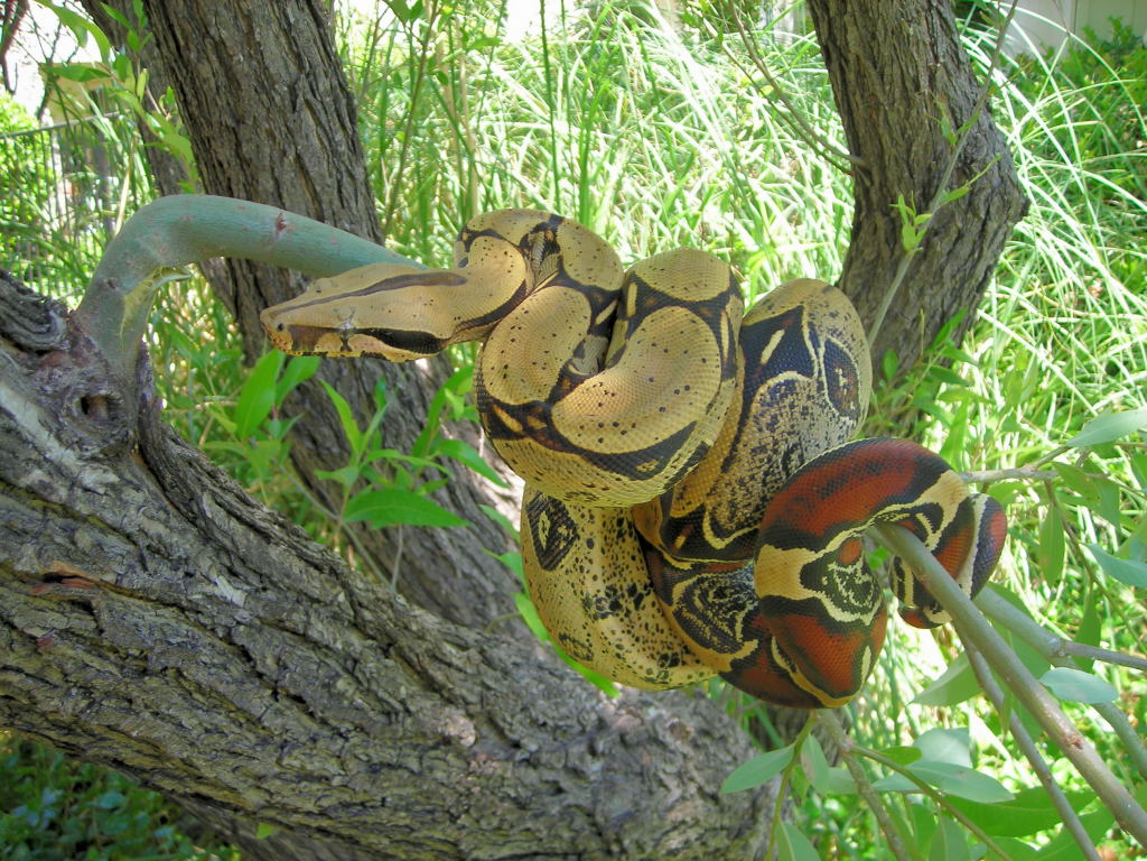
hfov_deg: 45.8
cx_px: 574
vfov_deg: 35.1
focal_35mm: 41
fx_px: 1359
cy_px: 430
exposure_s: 1/57.2
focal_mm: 6.8
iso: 50
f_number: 3.3
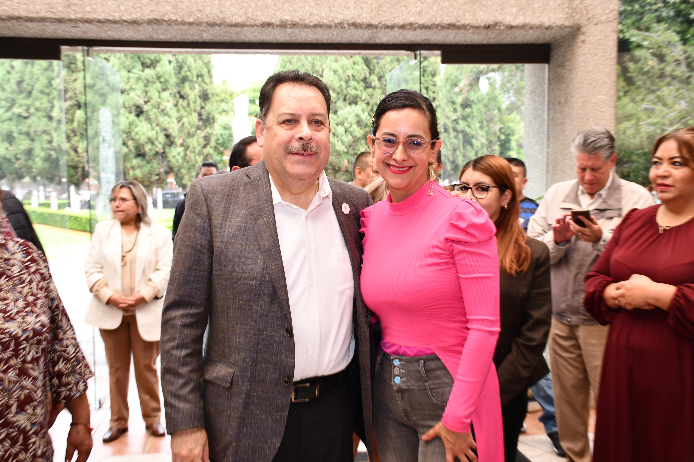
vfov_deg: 34.2
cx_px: 347
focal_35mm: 39
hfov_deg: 49.6
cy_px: 231
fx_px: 752
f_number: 4.8
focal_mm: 26
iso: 200
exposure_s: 1/90
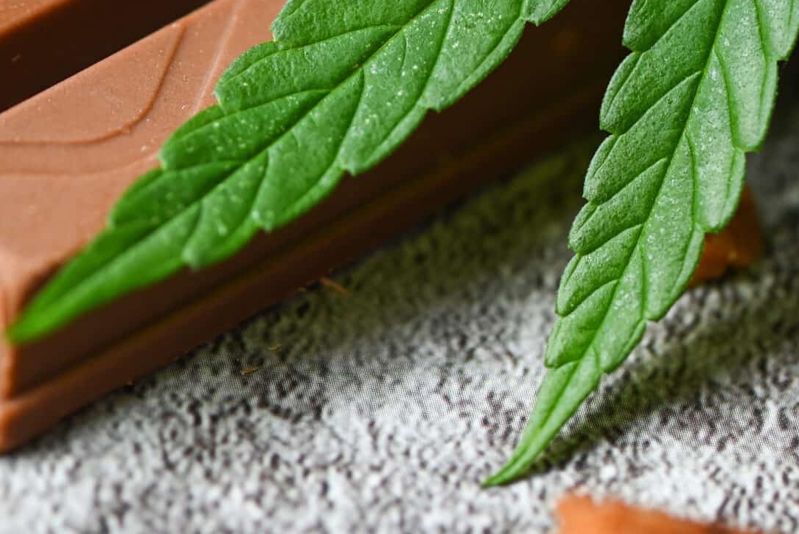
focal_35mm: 248
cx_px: 447
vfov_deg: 5.5
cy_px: -28
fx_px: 5507
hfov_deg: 8.3
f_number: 5
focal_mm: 105
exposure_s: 1/100
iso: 320
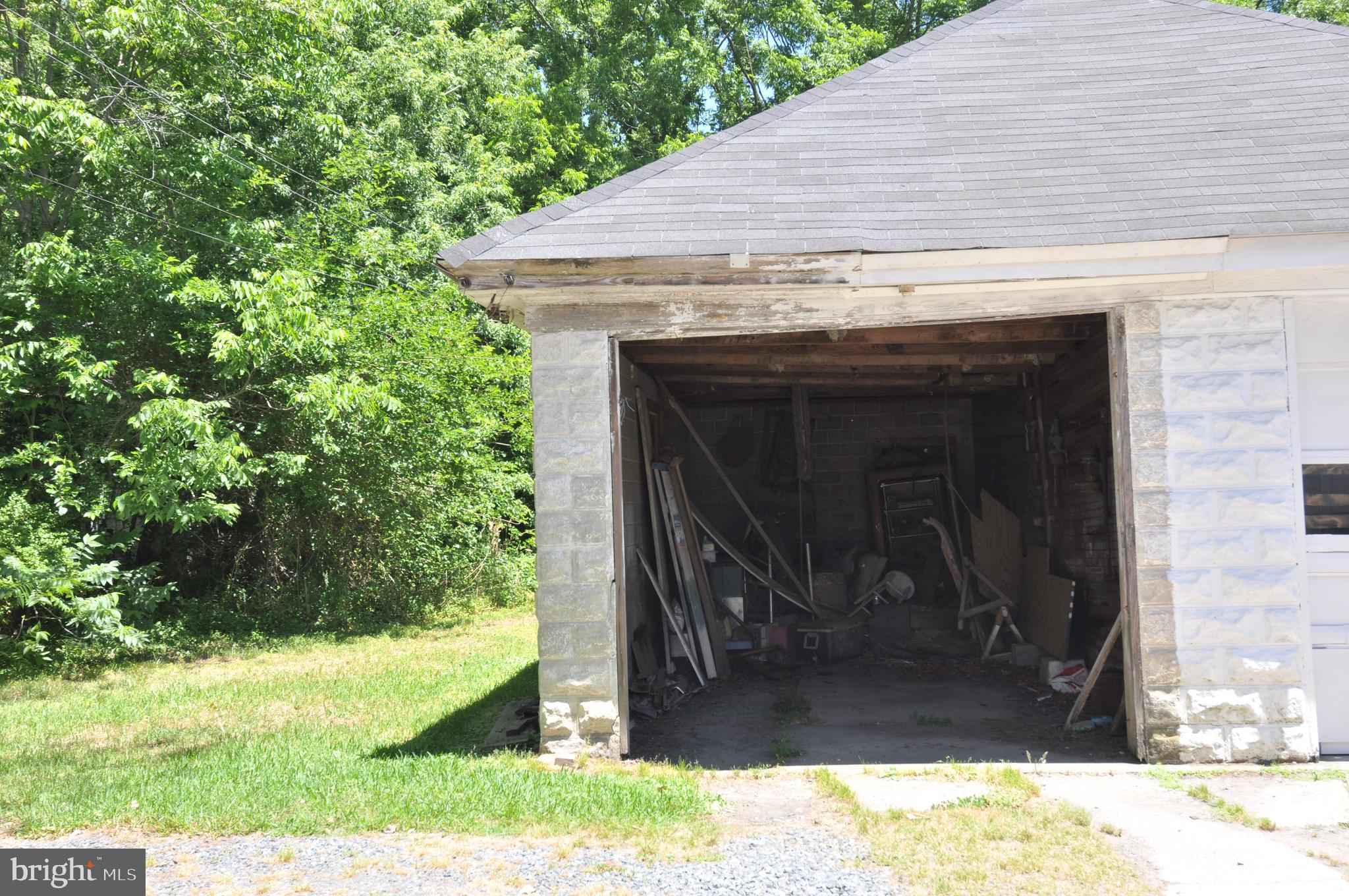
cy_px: 448
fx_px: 1347
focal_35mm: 36
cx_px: 674
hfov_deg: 53.2
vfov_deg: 36.8
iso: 200
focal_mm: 24
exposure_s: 1/200
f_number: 7.1
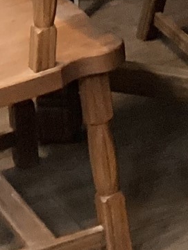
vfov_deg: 10.1
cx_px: 488
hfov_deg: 7.7
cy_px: -302
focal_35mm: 176
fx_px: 1274
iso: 320
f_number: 2.4
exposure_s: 1/40
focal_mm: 3.3
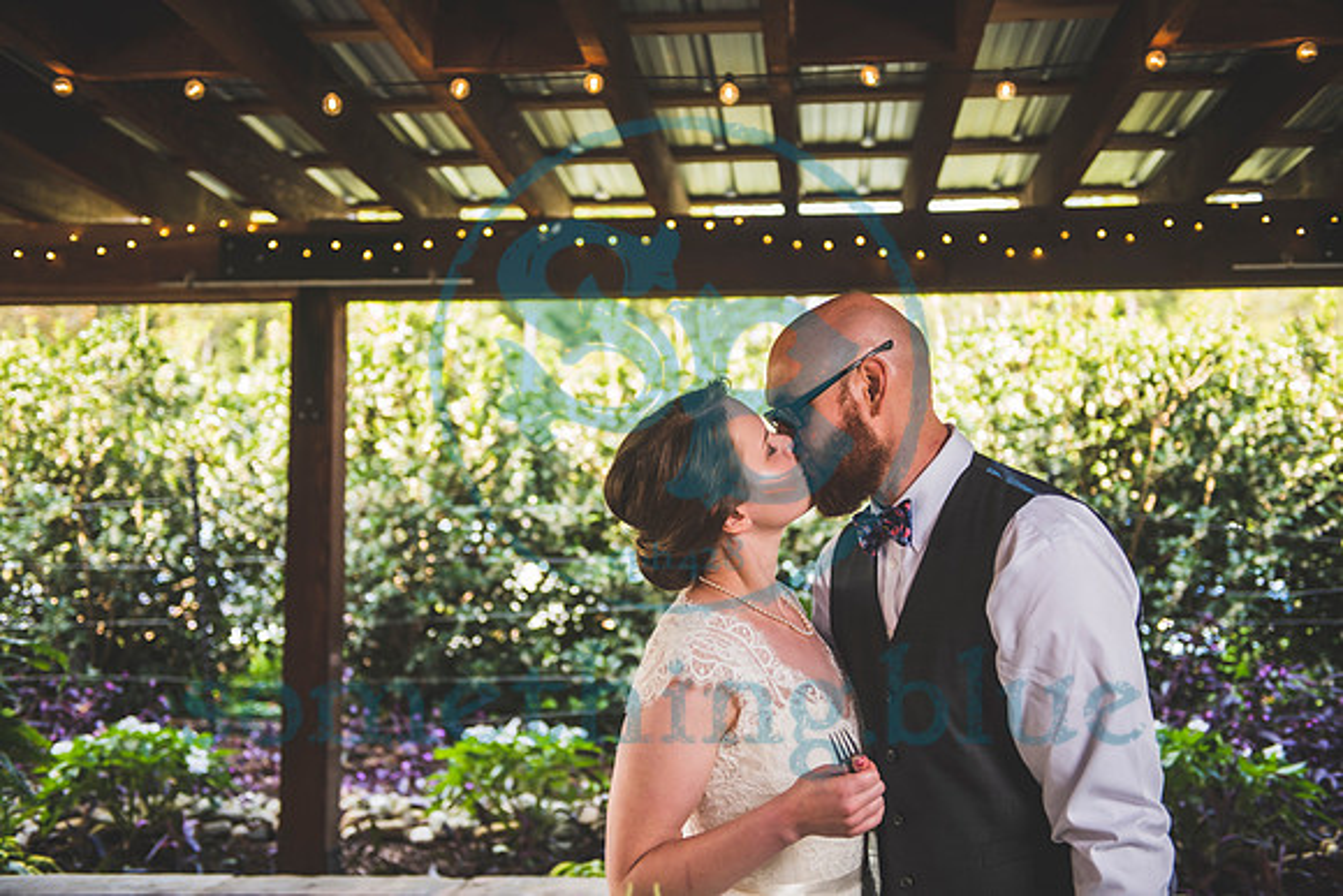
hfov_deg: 44.5
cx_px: 672
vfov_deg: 30.5
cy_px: 448
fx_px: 1642
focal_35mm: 44
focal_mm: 44
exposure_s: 1/100
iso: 160
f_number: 2.8
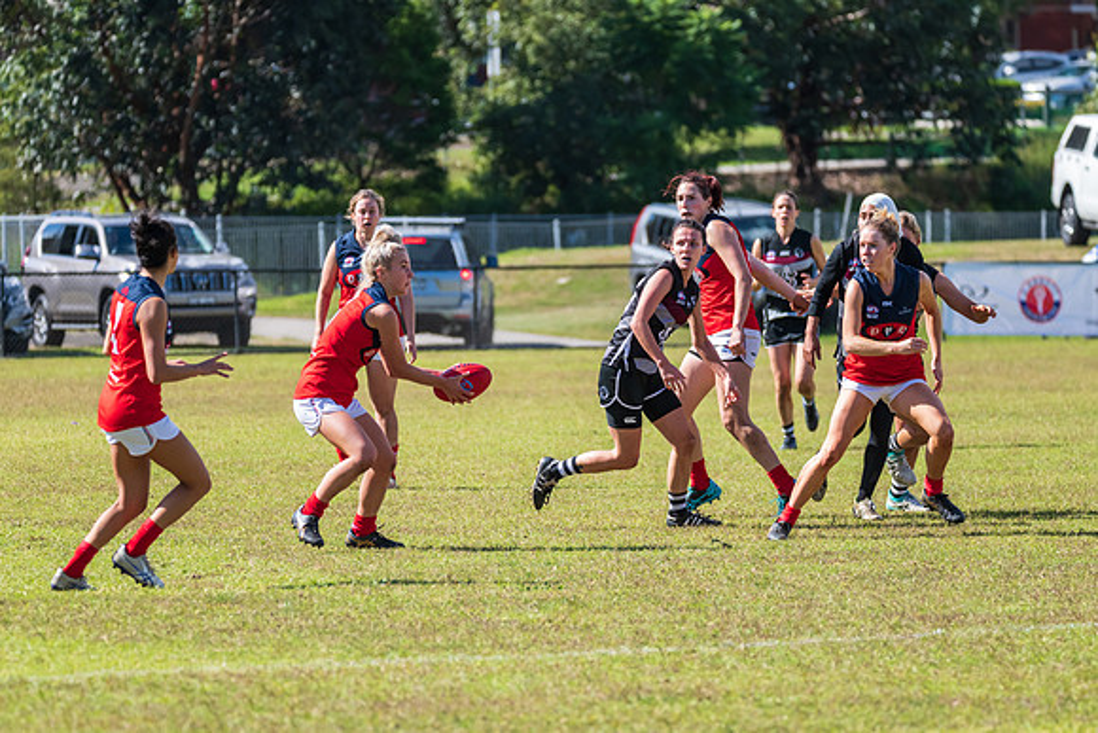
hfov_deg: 7.0
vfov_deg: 4.7
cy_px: 408
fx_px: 8926
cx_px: 560
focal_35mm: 293
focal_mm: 260
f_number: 6.3
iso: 800
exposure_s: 1/2000
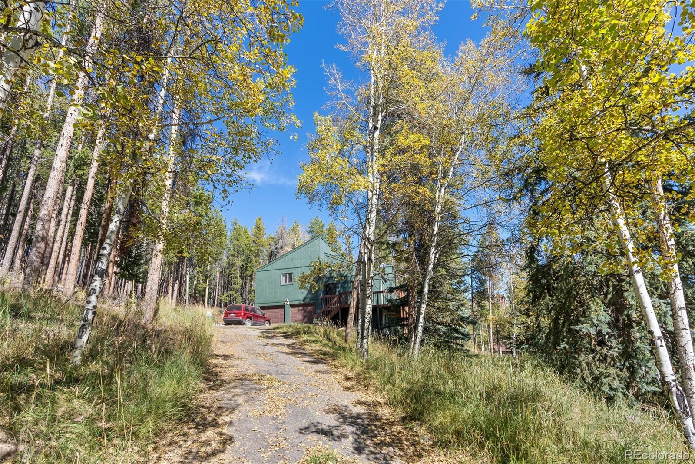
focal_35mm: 16
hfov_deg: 96.7
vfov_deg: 73.8
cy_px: 232
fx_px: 309
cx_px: 348
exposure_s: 1/200
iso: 400
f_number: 8
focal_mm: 16
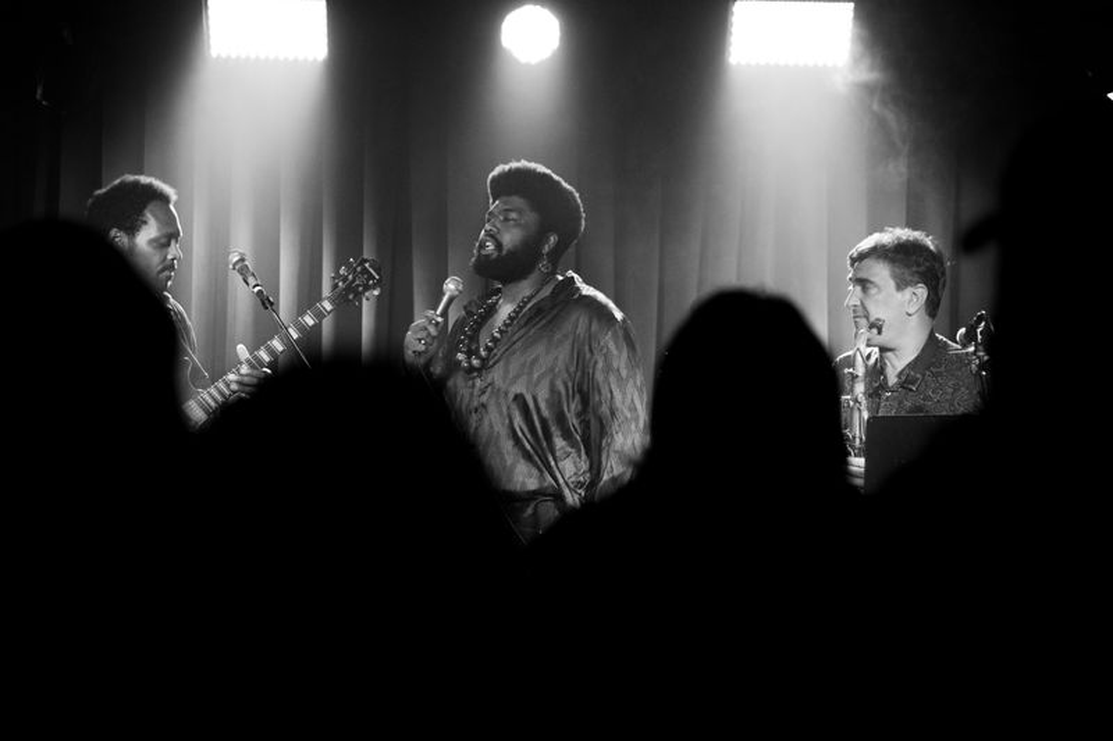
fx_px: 2596
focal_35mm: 84
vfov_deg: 16.3
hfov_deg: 24.2
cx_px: 556
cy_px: 370
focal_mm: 56
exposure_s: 1/400
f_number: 1.4
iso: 2500
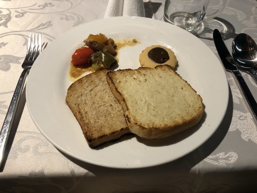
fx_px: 208
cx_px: 128
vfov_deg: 49.7
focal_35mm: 28
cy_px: 96
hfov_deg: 63.4
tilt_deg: -50.2
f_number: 1.8
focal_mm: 3.99
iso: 50
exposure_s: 1/17
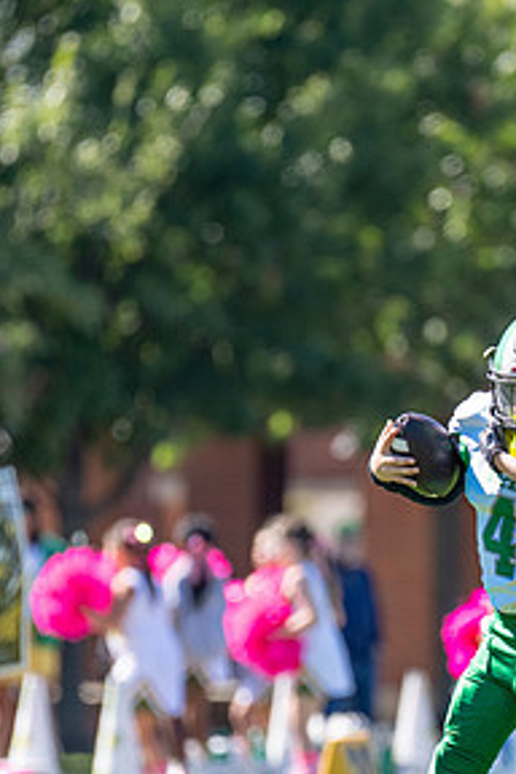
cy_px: 488
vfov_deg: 3.2
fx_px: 13866
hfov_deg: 2.1
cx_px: 402
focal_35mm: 645
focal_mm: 200
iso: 160
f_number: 2.8
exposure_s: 1/2000
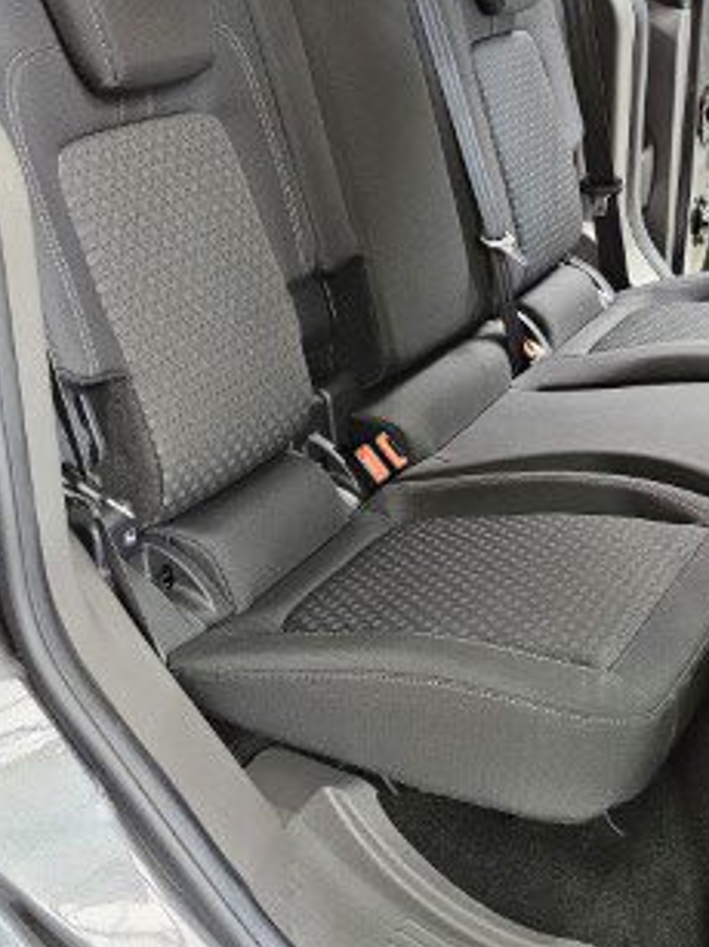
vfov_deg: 39.6
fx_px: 1312
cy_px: 416
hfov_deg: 29.9
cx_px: 502
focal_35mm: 48
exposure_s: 1/100
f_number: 1.7
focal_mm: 6.3
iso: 500
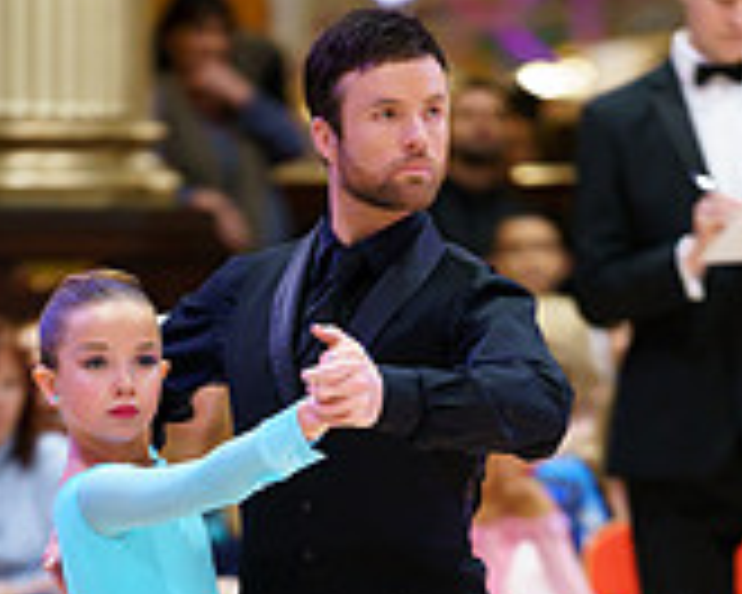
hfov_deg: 3.8
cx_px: 229
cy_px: 810
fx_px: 11266
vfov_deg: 3.0
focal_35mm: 513
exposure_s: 1/200
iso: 2500
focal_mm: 200
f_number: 2.8
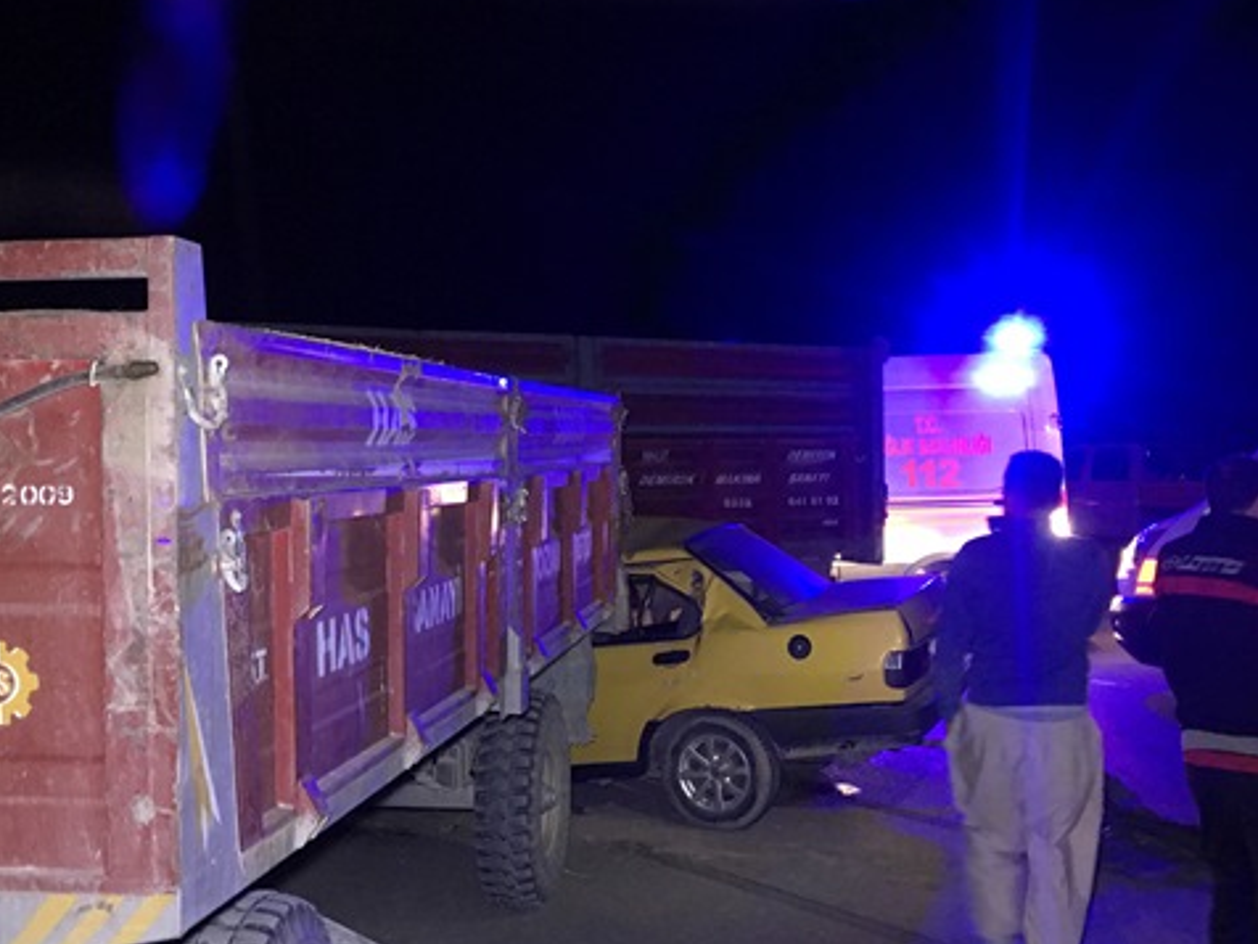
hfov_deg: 47.8
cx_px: 587
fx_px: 1417
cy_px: 465
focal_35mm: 39
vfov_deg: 36.8
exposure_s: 1/4
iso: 125
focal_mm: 4.15
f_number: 2.2
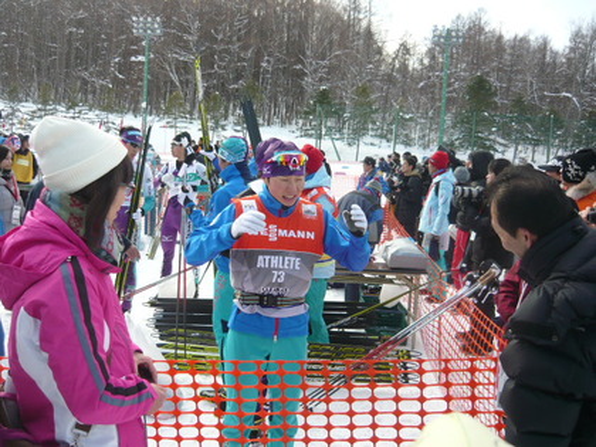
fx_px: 568
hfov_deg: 55.4
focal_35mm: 33
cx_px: 298
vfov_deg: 42.9
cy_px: 224
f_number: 2.8
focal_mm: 5.5
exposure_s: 1/400
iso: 100
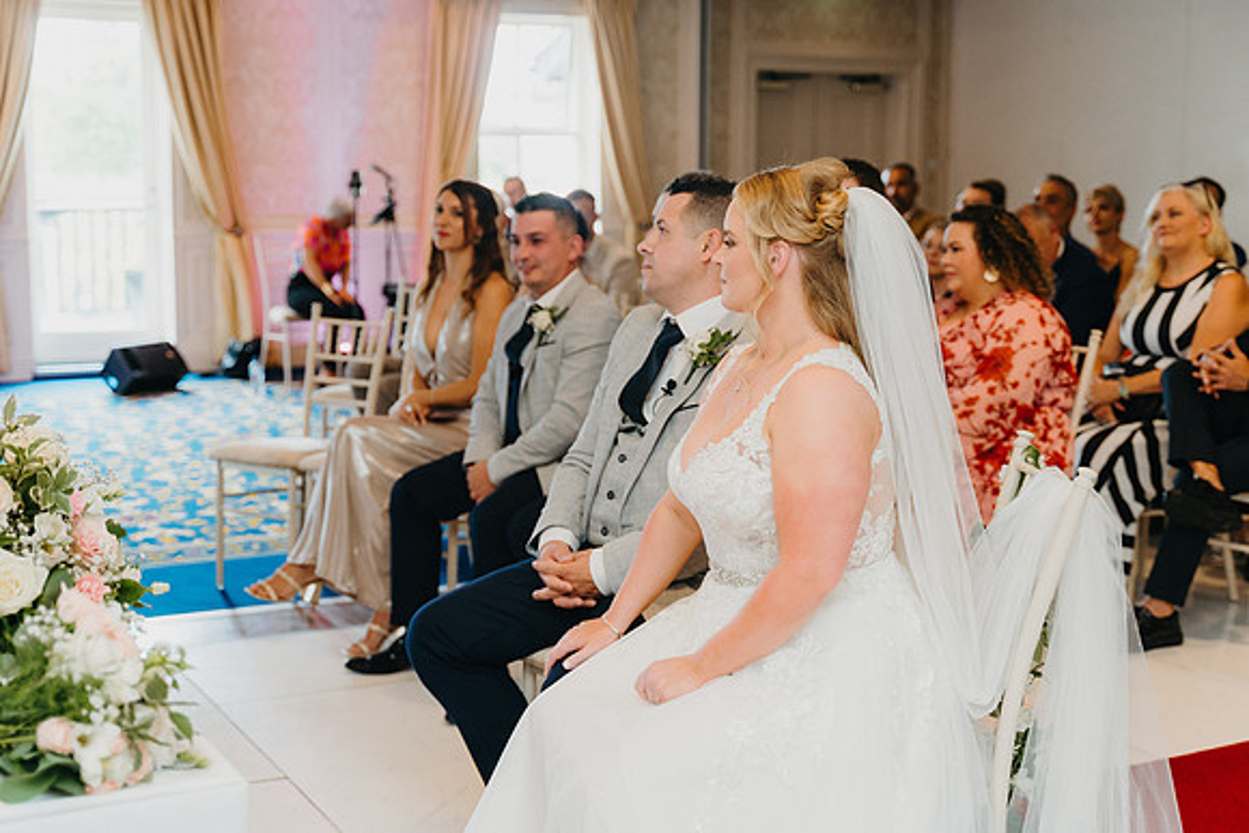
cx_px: 624
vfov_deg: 26.3
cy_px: 416
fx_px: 1785
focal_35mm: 51
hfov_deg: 38.6
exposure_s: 1/200
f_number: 2.8
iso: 1000
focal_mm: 50
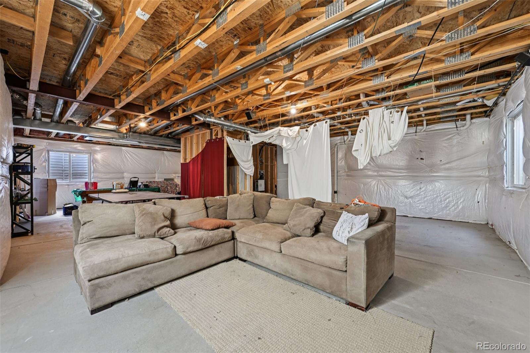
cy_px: 176
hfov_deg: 104.3
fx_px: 206
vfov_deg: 81.2
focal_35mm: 14
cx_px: 265
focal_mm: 14
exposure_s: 1/4
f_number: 11
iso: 400
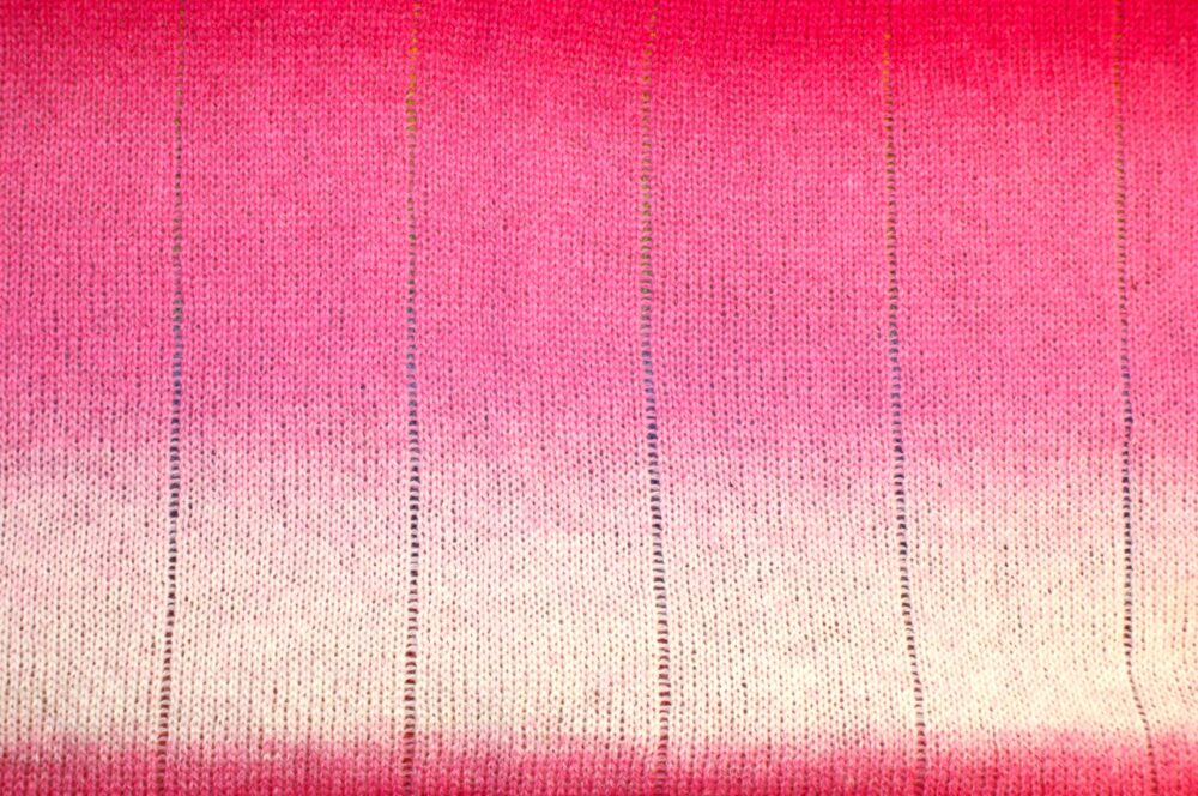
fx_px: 1496
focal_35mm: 45
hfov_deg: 43.7
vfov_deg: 29.8
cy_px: 398
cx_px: 599
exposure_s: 1/60
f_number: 5.6
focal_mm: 30
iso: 400
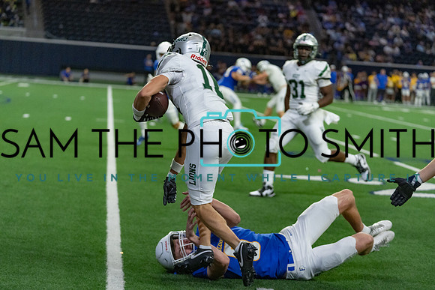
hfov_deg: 23.6
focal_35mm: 86
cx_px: 218
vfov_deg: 15.9
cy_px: 145
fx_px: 1039
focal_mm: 86
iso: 4000
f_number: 2.8
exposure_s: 1/1250
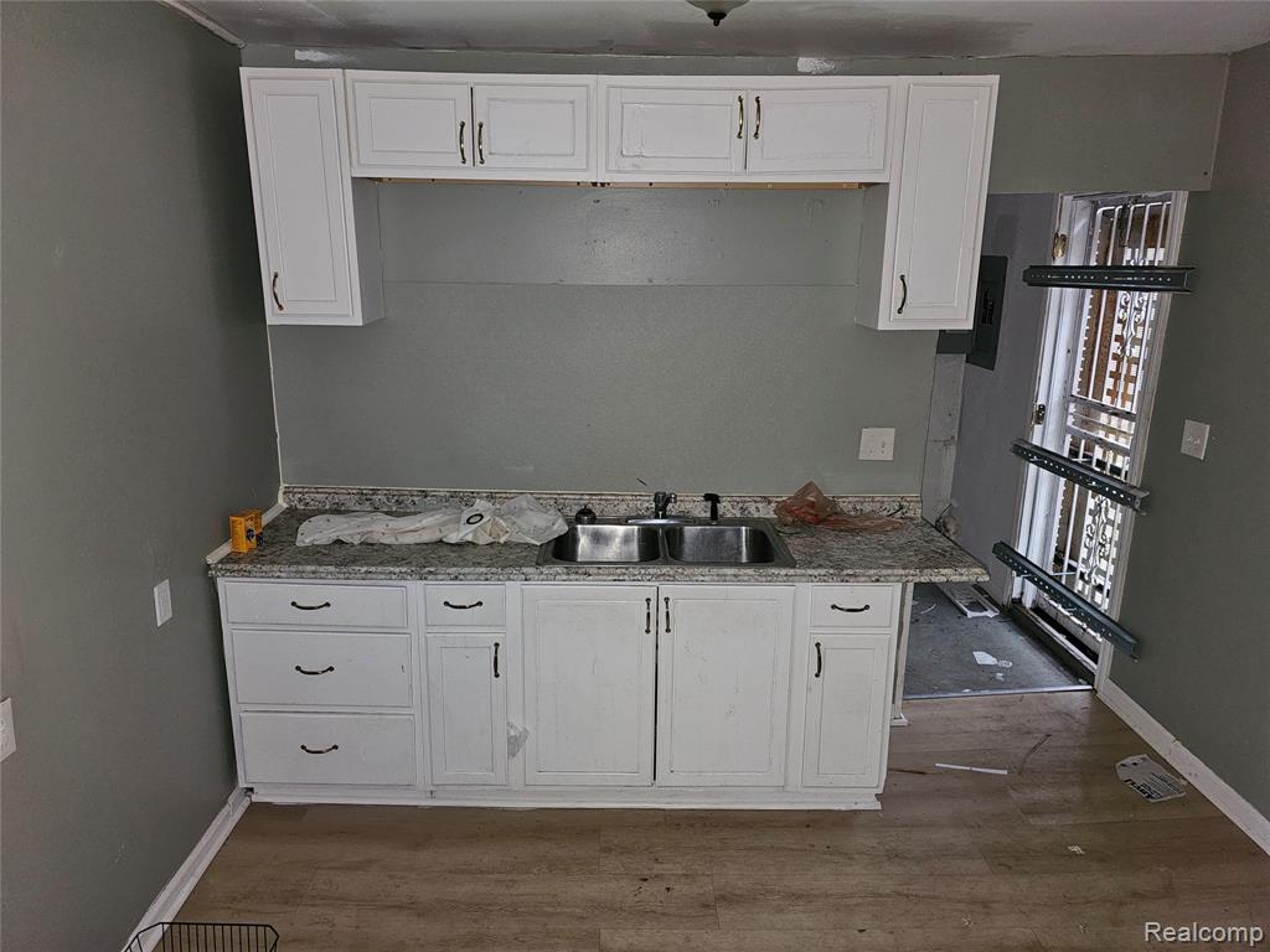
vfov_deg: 58.9
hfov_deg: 73.9
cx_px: 635
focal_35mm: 23
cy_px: 476
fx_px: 844
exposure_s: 1/10.2
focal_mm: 6.3
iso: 125
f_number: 1.7
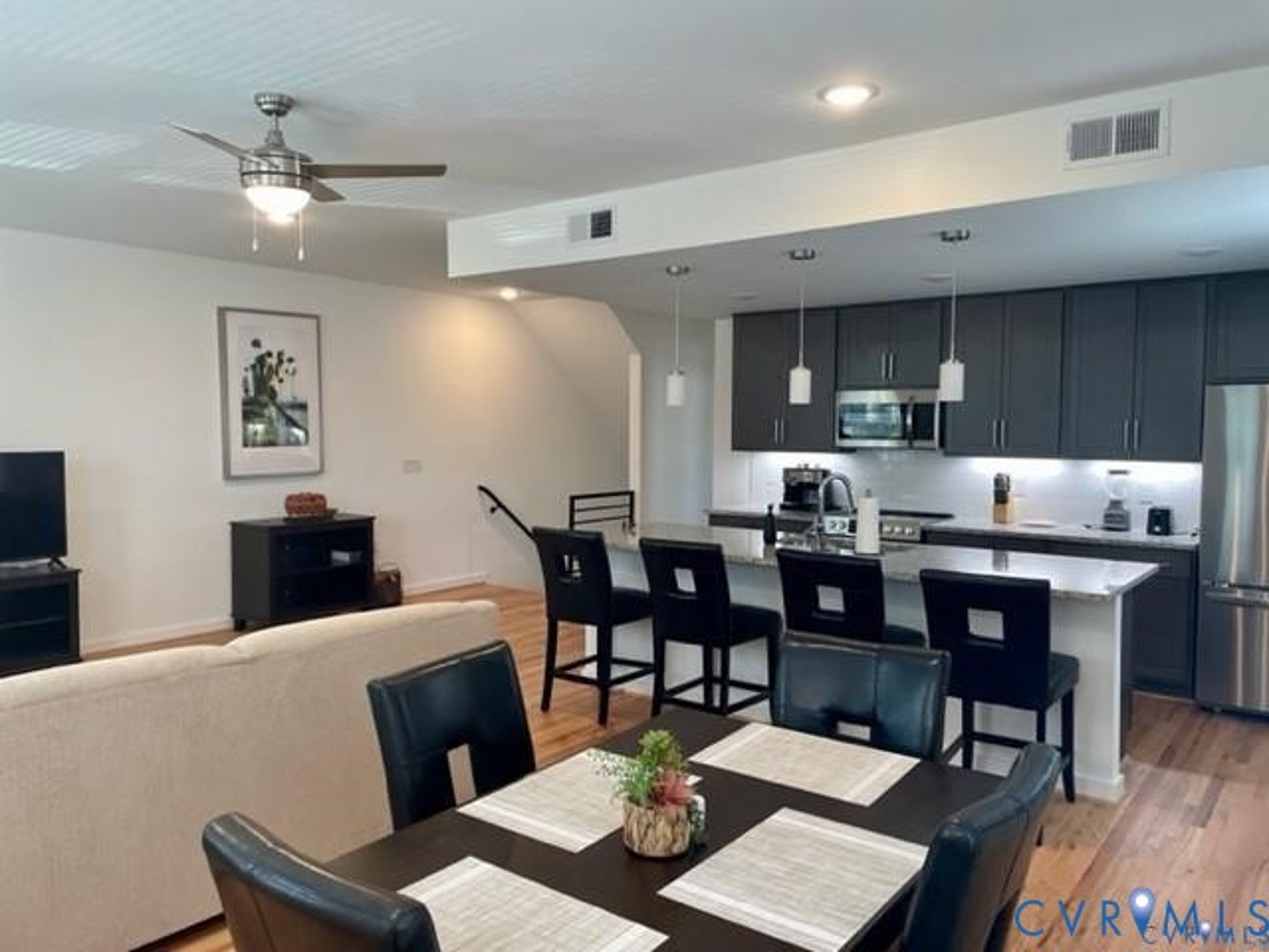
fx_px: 953
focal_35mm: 26
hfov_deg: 67.3
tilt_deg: -2.9
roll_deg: -0.2
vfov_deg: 53.1
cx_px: 634
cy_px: 476
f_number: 1.6
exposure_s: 1/120
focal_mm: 4.2
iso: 125
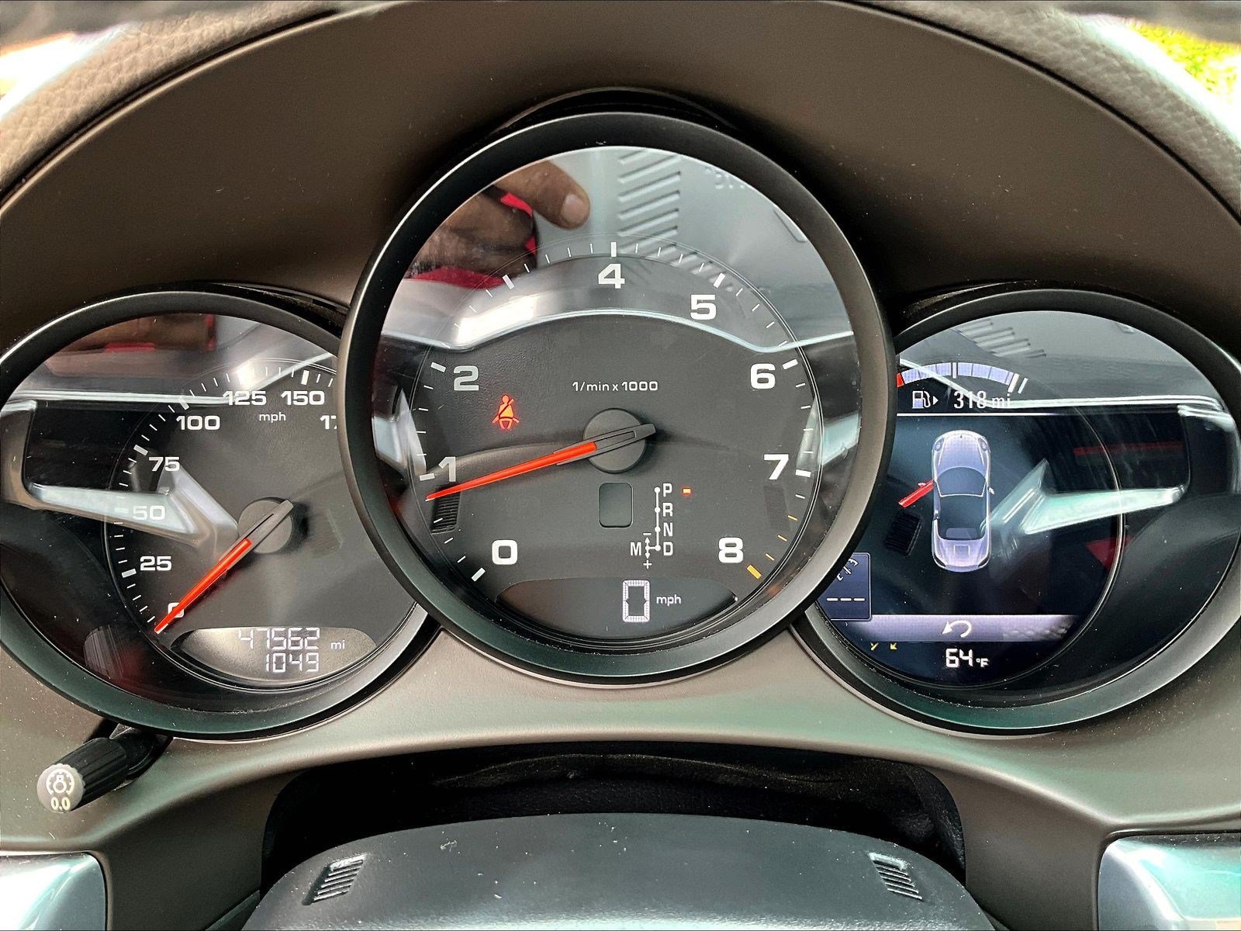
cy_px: 466
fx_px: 1040
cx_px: 620
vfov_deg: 48.2
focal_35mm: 29
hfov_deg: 61.7
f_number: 1.8
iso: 64
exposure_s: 1/67
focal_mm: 3
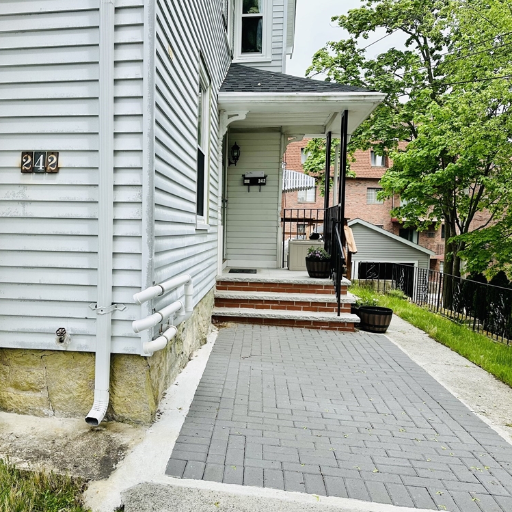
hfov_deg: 54.8
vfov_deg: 55.6
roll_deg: -0.6
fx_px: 485
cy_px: 256
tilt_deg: -3.1
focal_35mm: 29
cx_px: 185
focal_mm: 6.86
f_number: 1.78
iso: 80
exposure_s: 1/2732
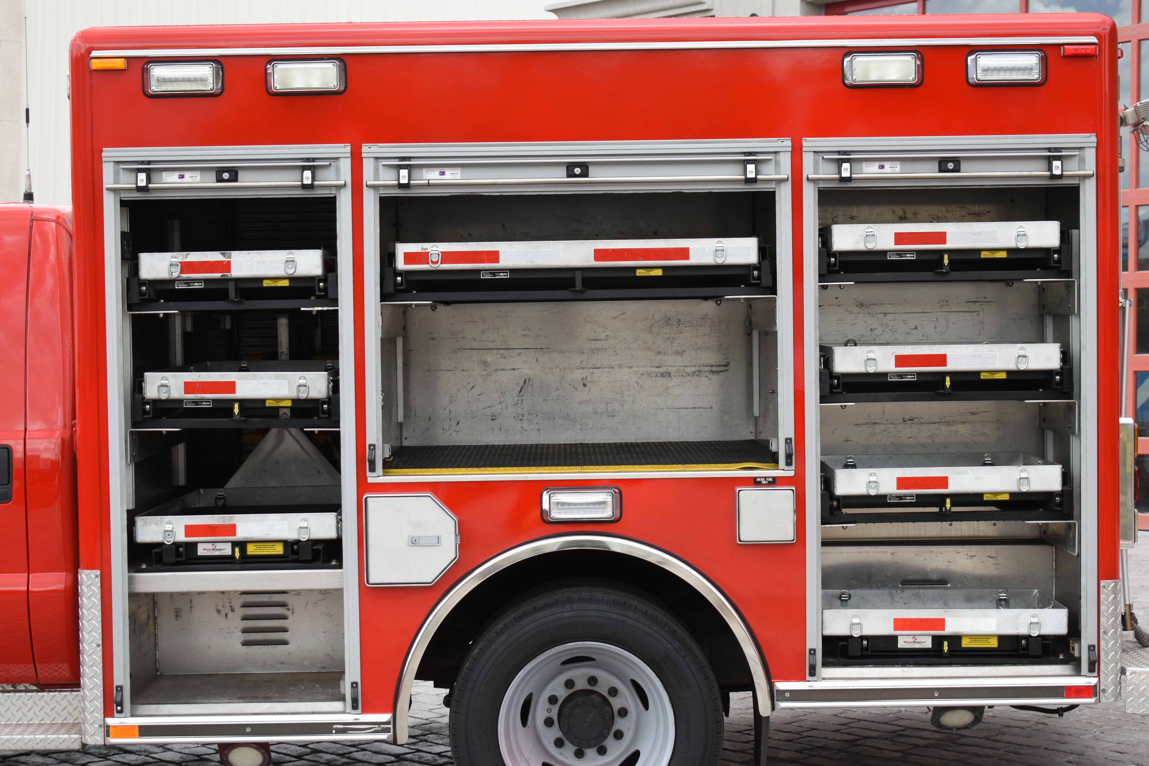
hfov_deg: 29.2
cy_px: 383
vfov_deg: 19.7
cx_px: 574
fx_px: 2202
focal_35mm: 69
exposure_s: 1/160
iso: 100
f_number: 6.3
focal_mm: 46
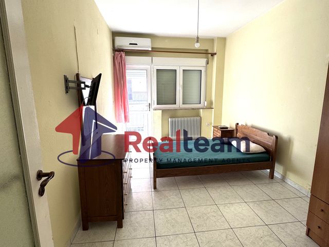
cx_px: 164
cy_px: 124
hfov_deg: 102.1
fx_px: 133
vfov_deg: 85.7
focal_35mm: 14
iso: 50
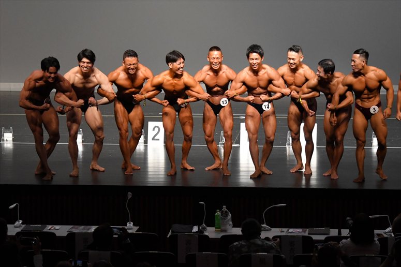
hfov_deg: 11.2
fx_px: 2037
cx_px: 200
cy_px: 134
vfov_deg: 7.5
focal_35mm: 183
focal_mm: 122
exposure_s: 1/400
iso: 5000
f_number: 5.6
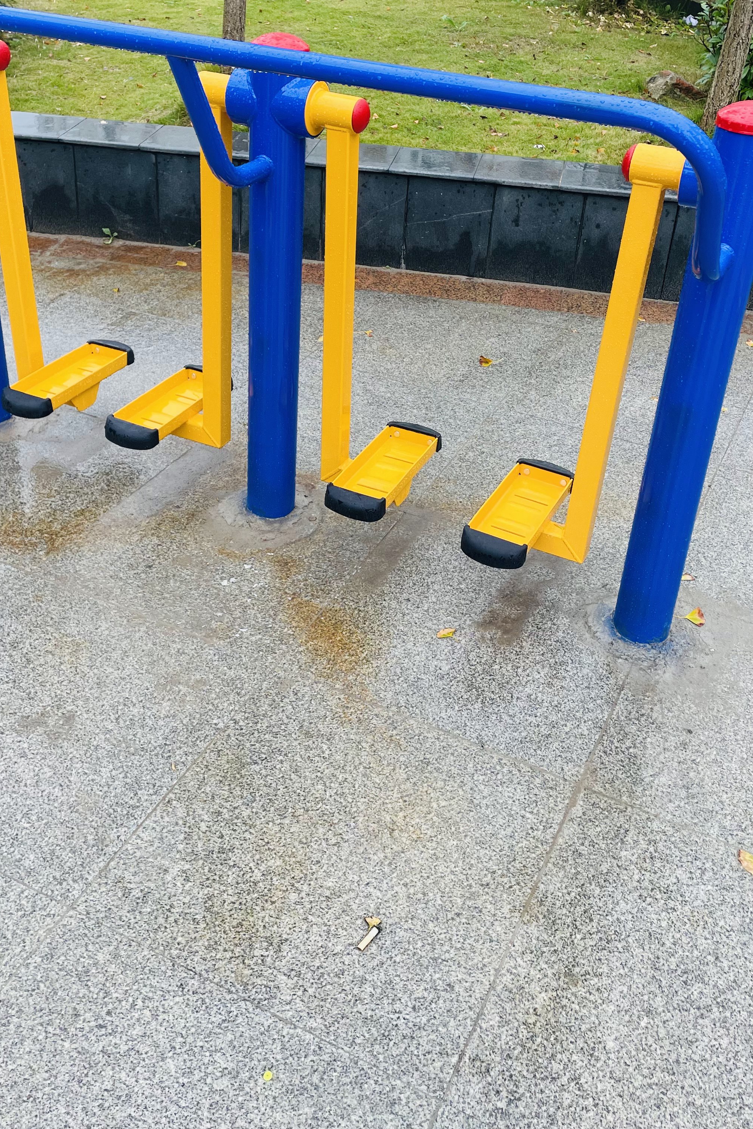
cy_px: 429
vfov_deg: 52.6
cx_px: 358
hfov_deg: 36.9
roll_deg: -1.6
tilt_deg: -25.5
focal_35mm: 36
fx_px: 1130
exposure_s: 1/121
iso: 32
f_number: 1.6
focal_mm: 4.2
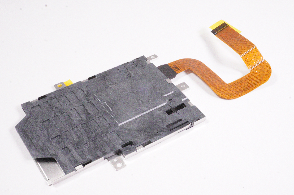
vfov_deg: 25.7
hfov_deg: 37.9
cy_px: 98
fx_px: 428
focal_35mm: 52
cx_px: 147
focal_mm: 35
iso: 12800
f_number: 25
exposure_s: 1/200
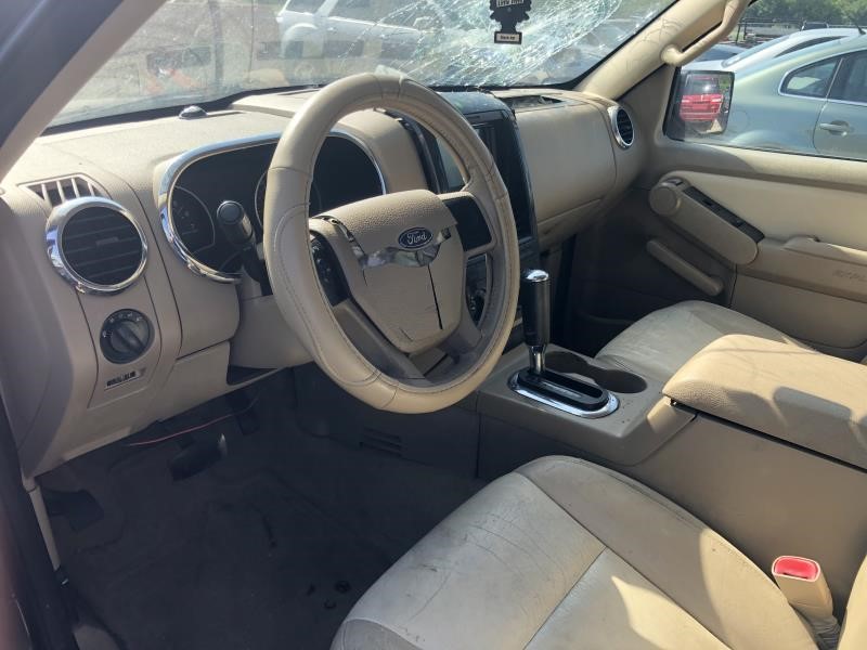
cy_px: 325
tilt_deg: -23.9
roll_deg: +0.7
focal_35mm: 28
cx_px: 434
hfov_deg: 63.4
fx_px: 701
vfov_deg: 49.7
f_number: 1.8
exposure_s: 1/421
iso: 20
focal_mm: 3.99
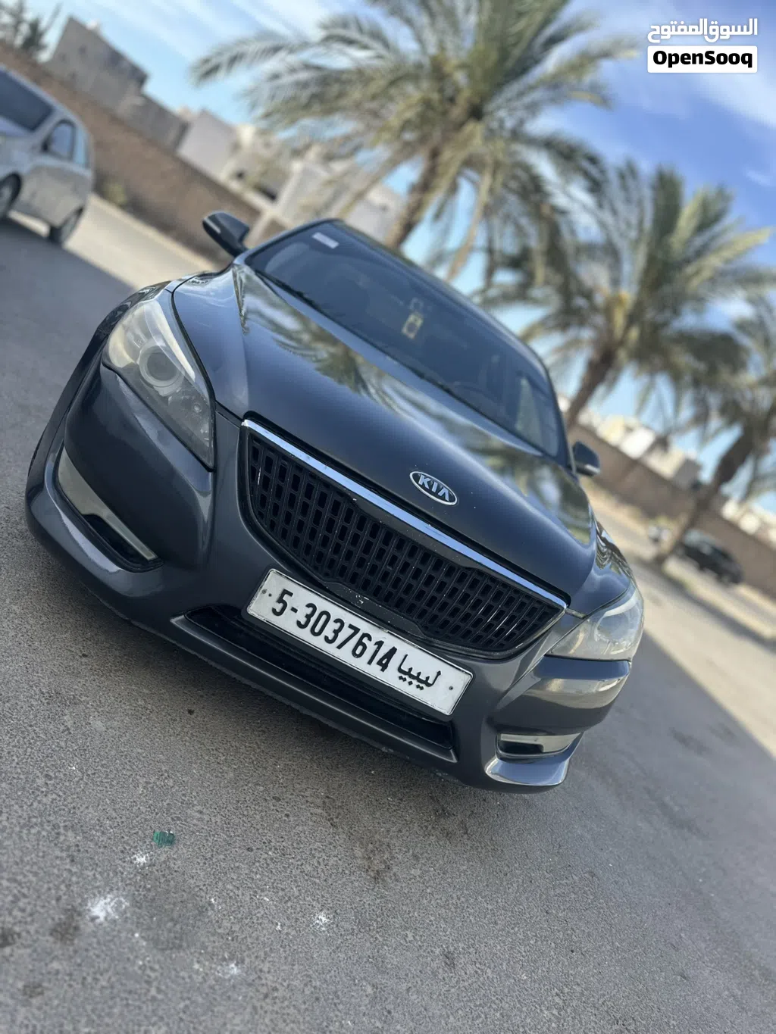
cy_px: 517
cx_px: 388
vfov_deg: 71.6
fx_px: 717
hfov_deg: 56.8
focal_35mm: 24
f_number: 1.78
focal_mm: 6.86
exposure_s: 1/1304
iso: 80
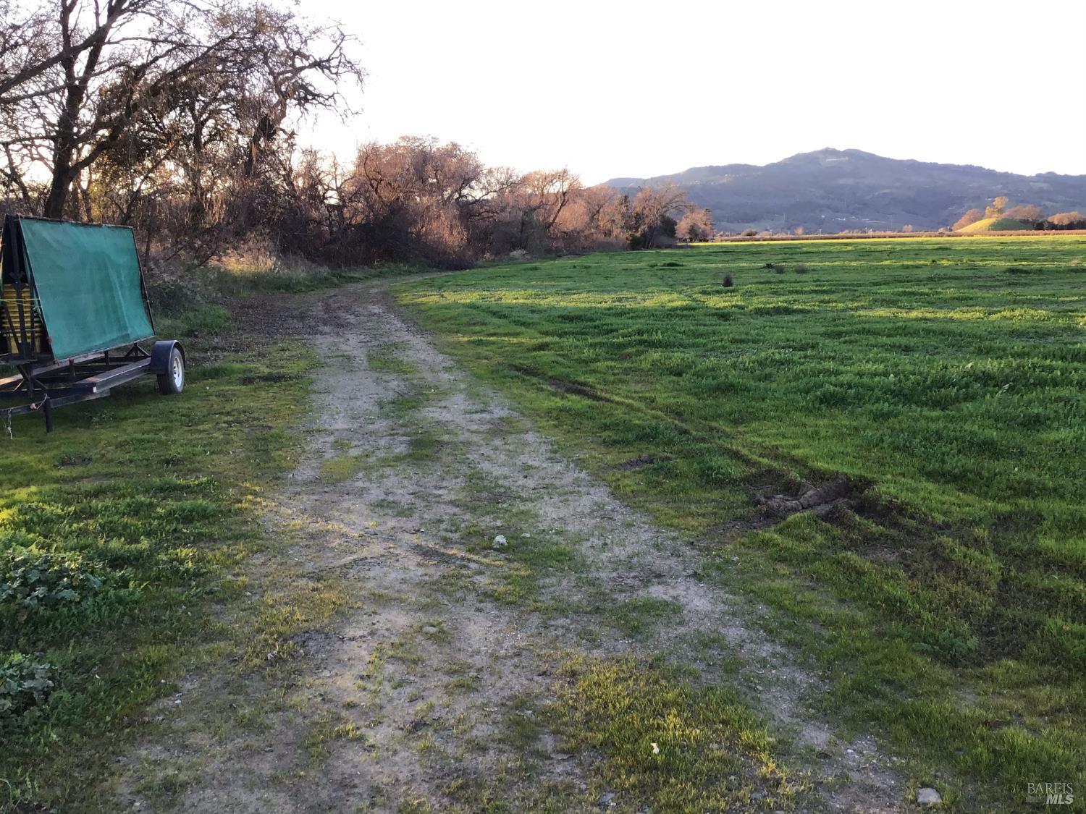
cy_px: 407
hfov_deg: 58.4
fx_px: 973
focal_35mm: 31
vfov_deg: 45.4
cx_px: 543
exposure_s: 1/120
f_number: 2.4
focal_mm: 3.3
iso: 40
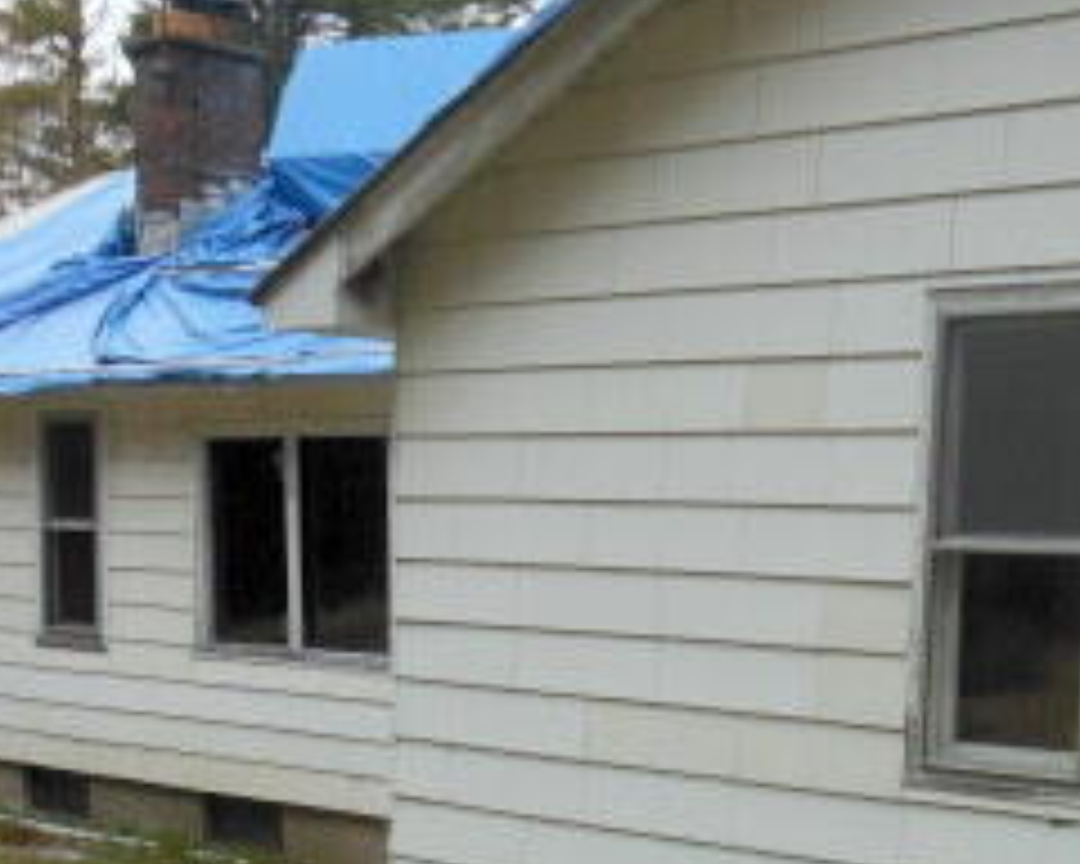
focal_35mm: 65
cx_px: 684
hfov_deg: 29.0
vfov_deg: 22.9
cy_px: 770
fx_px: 2078
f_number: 3.2
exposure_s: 1/500
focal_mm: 4.5
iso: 80
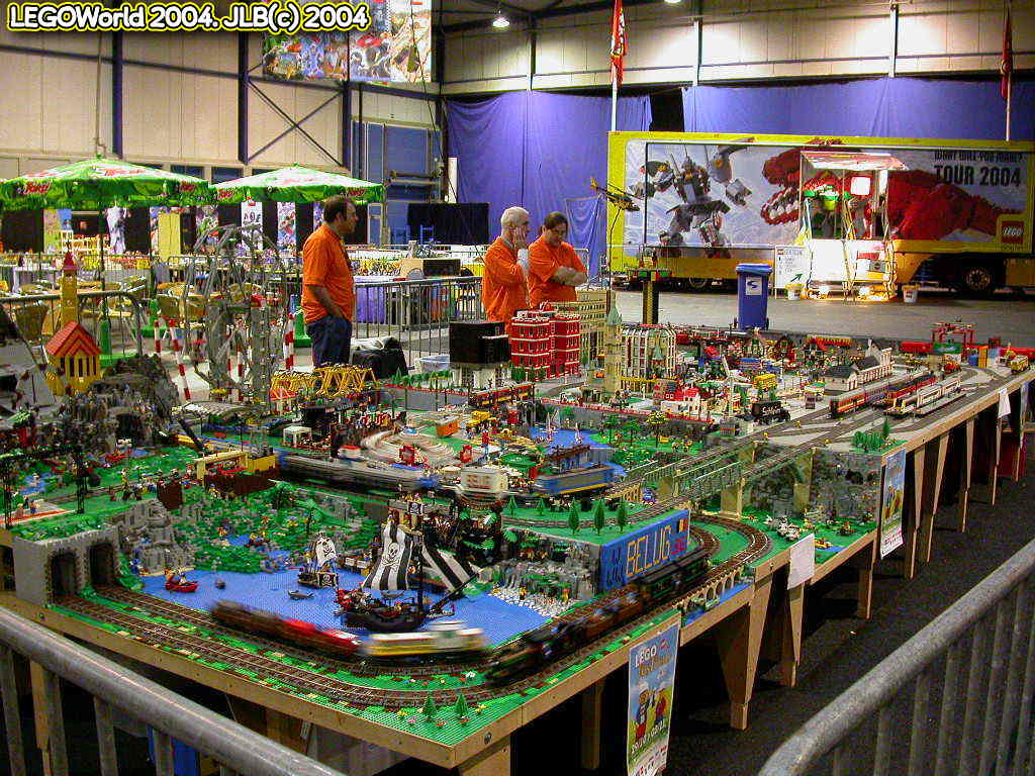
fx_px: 1136
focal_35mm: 38
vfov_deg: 37.7
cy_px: 388
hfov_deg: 49.0
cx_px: 518
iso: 400
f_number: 2.6
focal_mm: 7.85
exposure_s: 1/14.7
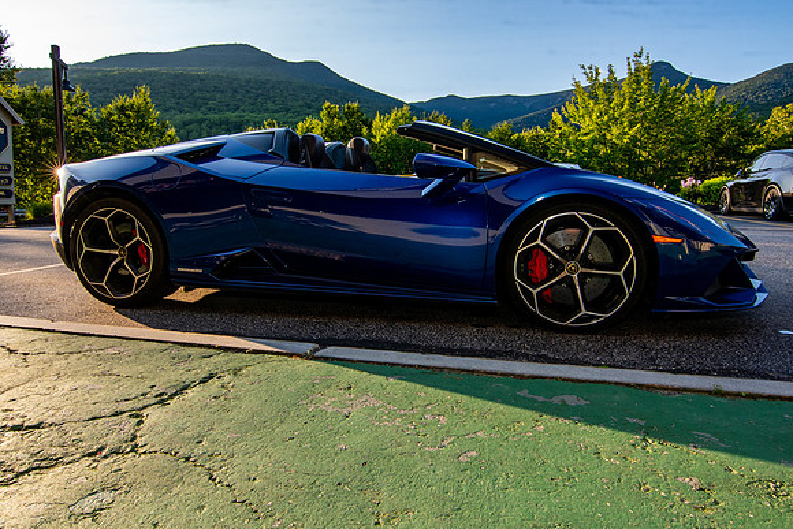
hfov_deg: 81.2
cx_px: 396
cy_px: 264
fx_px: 463
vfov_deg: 59.5
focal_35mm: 21
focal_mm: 14
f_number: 16
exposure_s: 1/50
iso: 400
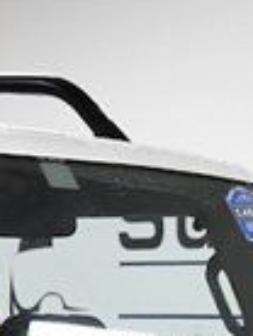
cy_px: 639
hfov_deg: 6.1
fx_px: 2351
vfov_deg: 7.9
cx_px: -24
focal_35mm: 242
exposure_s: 1/640
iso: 2500
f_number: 4.5
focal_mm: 23
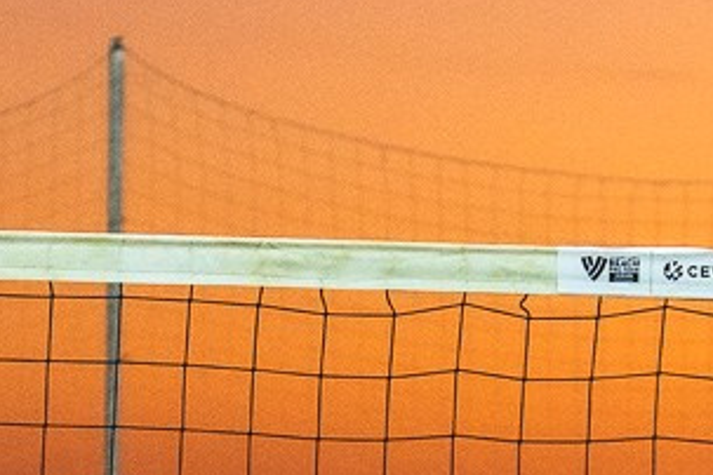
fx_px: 8793
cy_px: 897
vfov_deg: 3.1
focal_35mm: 444
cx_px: 713
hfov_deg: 4.6
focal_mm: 70
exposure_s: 1/400
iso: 1250
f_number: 4
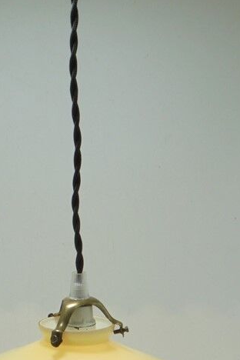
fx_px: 860
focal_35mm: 86
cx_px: 73
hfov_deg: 15.8
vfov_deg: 23.2
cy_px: 306
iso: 100
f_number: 4.5
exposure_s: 1/100
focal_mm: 7.8
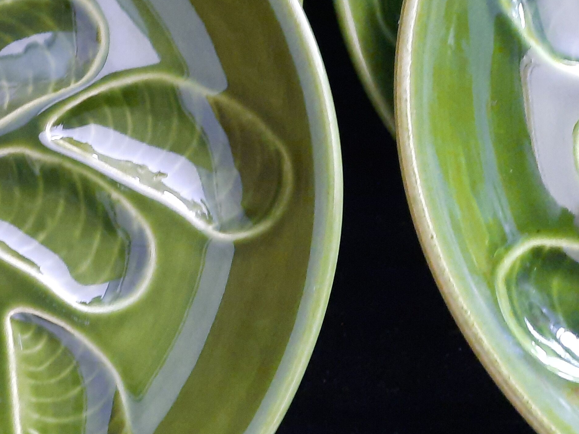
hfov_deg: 32.5
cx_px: -32
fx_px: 886
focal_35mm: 53
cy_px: 216
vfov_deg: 27.5
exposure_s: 1/25
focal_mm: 4.6
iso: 1000
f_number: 2
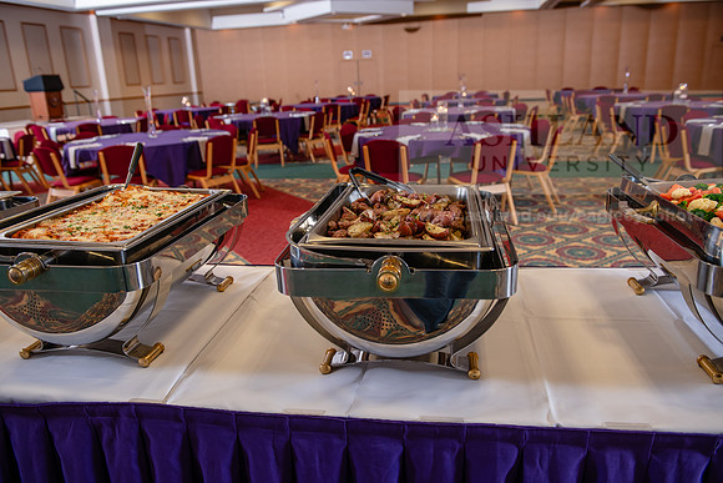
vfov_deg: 48.0
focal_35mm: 27
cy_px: 242
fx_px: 542
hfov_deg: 67.4
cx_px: 362
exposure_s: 1/125
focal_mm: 27
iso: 500
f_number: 3.5
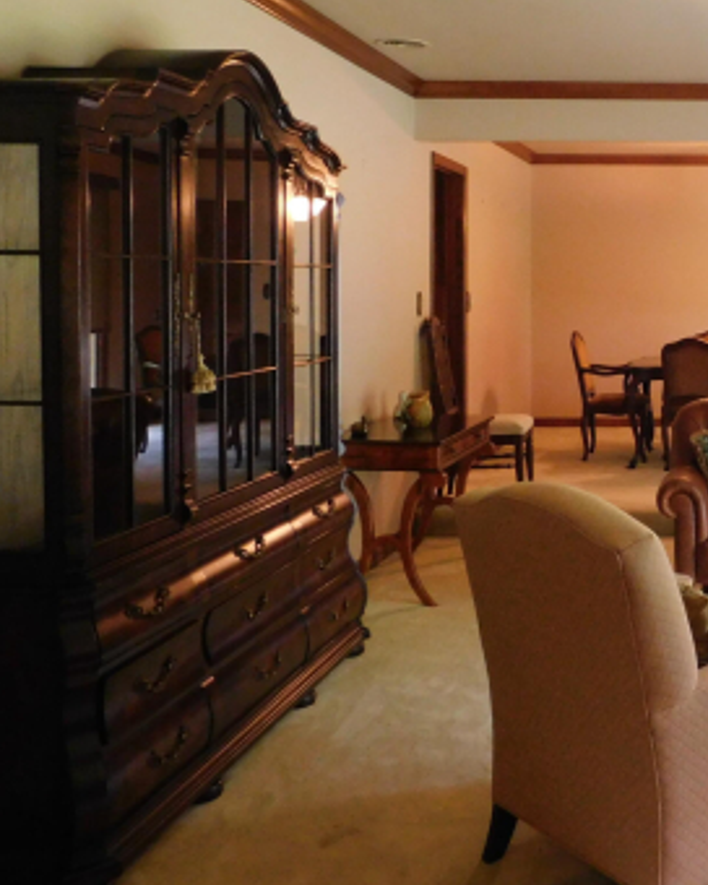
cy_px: 328
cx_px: 772
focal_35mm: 44
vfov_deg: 41.7
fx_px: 1152
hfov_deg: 30.6
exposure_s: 1/13
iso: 400
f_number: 3
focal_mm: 4
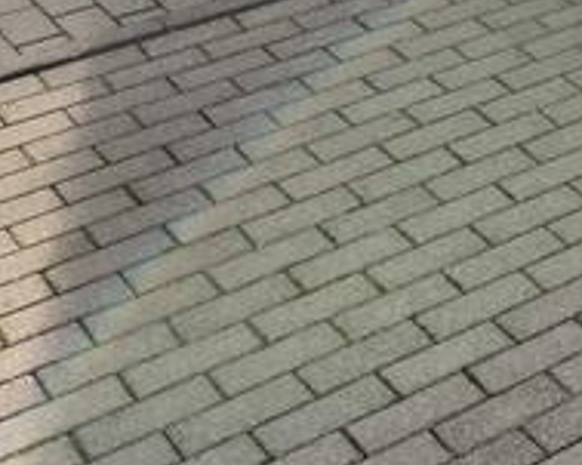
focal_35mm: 95
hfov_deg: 15.4
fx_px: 1636
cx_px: 1226
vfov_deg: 14.8
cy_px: -280
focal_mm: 5.54
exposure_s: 1/1789
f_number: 1.8
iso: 50
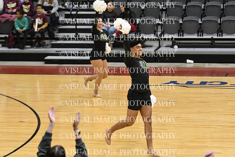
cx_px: 118
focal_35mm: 168
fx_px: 1097
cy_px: 78
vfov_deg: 8.2
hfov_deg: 12.2
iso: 3200
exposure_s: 1/400
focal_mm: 112
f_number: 2.8
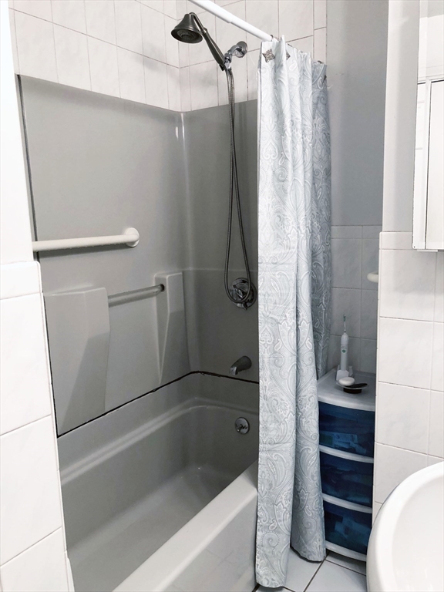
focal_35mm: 29
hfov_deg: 48.2
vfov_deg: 61.7
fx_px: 496
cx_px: 222
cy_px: 296
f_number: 1.8
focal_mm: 3.99
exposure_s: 1/15
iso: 40
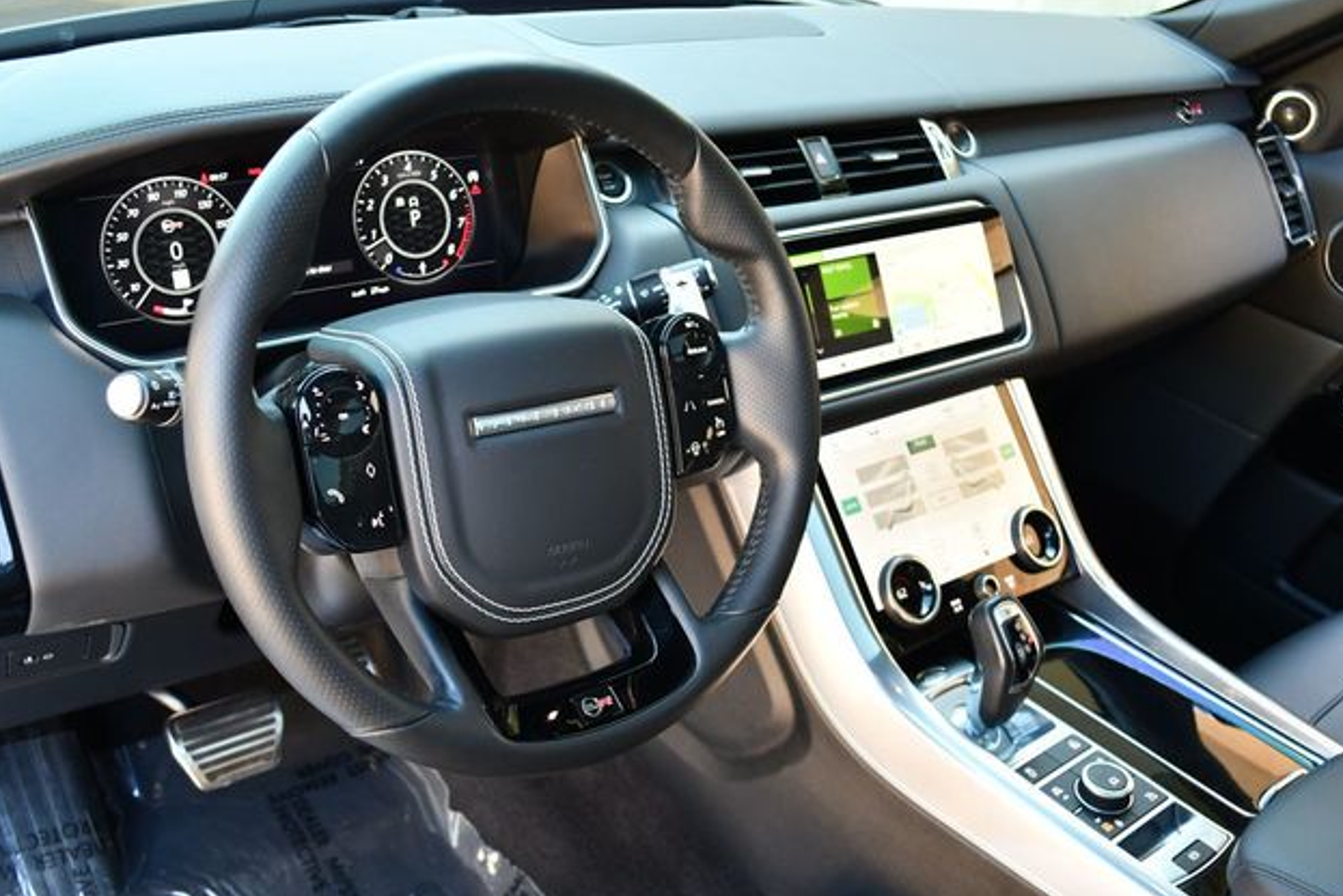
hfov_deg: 51.9
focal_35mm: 37
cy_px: 448
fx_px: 1381
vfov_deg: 36.0
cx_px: 683
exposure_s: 1/125
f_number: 3.5
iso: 900
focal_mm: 18
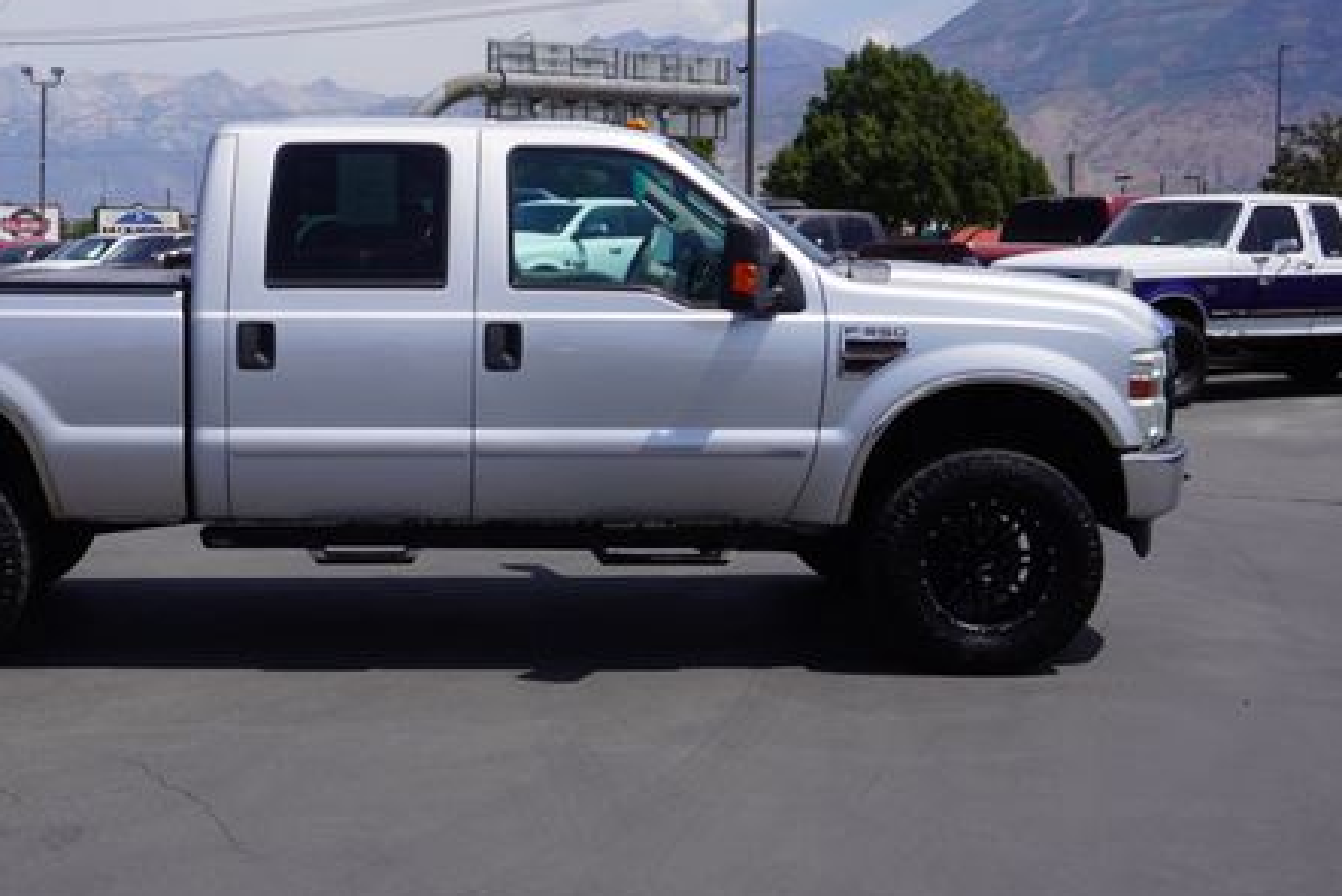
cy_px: 472
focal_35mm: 52
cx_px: 385
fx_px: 1940
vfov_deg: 26.0
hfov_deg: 37.5
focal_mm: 24
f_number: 11
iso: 100
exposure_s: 1/200
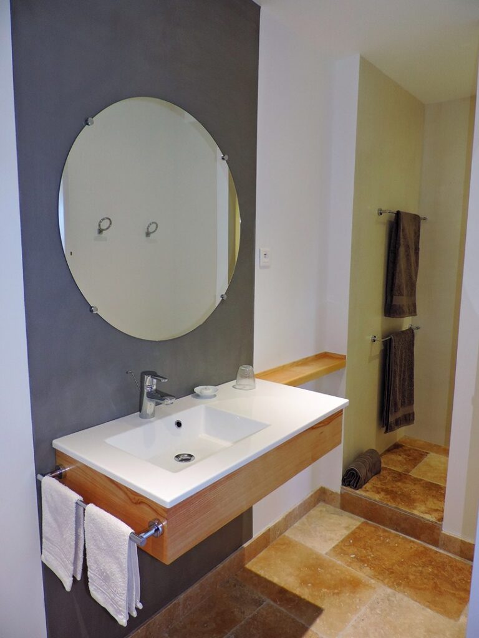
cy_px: 319
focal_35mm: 24
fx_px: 443
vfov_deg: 71.6
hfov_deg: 56.8
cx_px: 240
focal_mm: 4.3
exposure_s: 1/40
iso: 200
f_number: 3
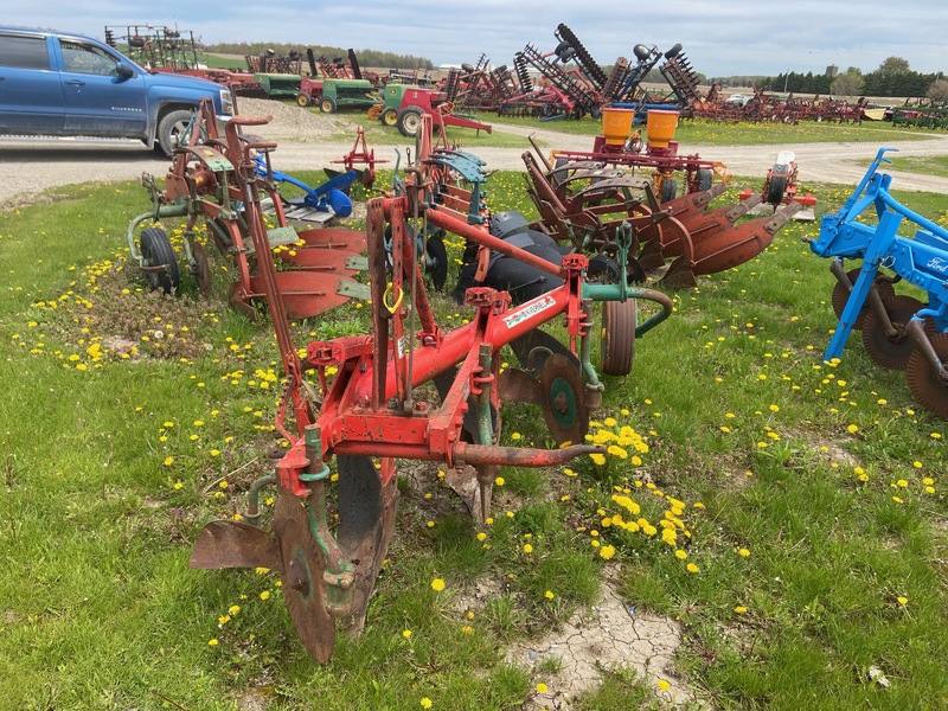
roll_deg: -2.9
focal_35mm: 26
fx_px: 712
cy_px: 356
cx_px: 474
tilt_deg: -24.1
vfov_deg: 53.1
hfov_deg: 67.3
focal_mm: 4.25
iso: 32
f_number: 1.8
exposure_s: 1/1395
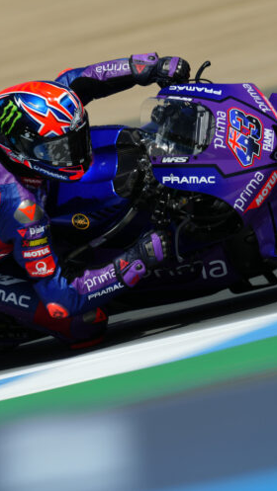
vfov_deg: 3.4
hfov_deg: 1.9
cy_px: 245
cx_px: 91
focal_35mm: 632
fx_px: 8243
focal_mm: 400
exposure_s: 1/80
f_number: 5.6
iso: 50
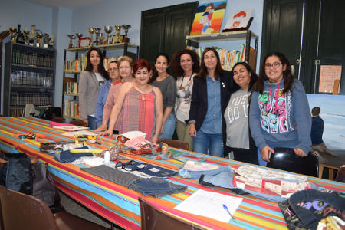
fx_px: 259
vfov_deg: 47.9
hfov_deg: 67.4
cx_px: 172
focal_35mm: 27
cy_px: 115
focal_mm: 18
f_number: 4.5
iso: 800
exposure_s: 1/80
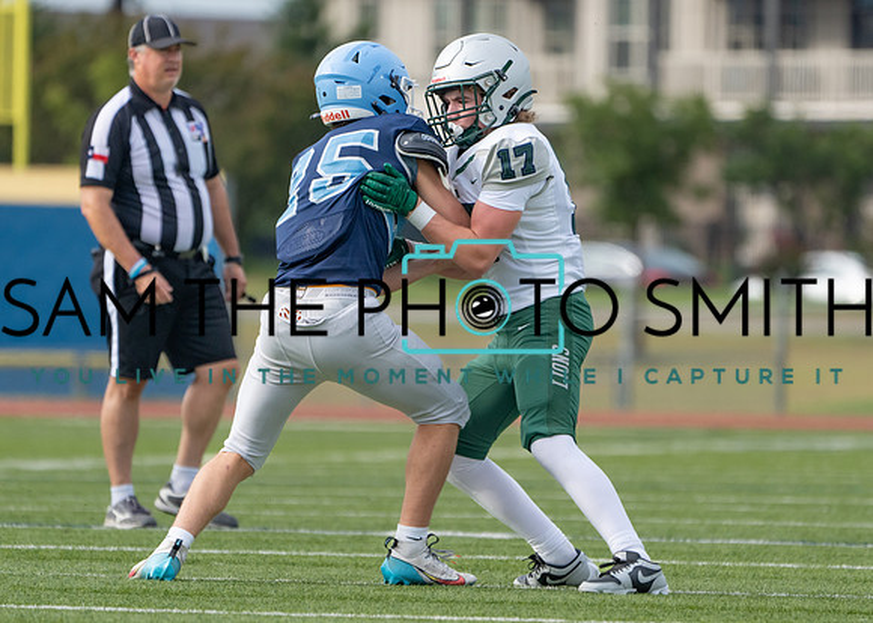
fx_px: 14503
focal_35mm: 585
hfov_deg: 3.4
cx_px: 482
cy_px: 345
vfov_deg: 2.5
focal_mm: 400
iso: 320
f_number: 5.6
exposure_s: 1/1250
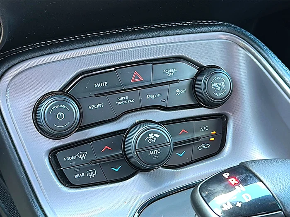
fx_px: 377
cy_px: 108
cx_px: 145
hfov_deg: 42.1
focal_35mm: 45
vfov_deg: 32.2
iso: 200
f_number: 1.78
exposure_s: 1/40
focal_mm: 6.86
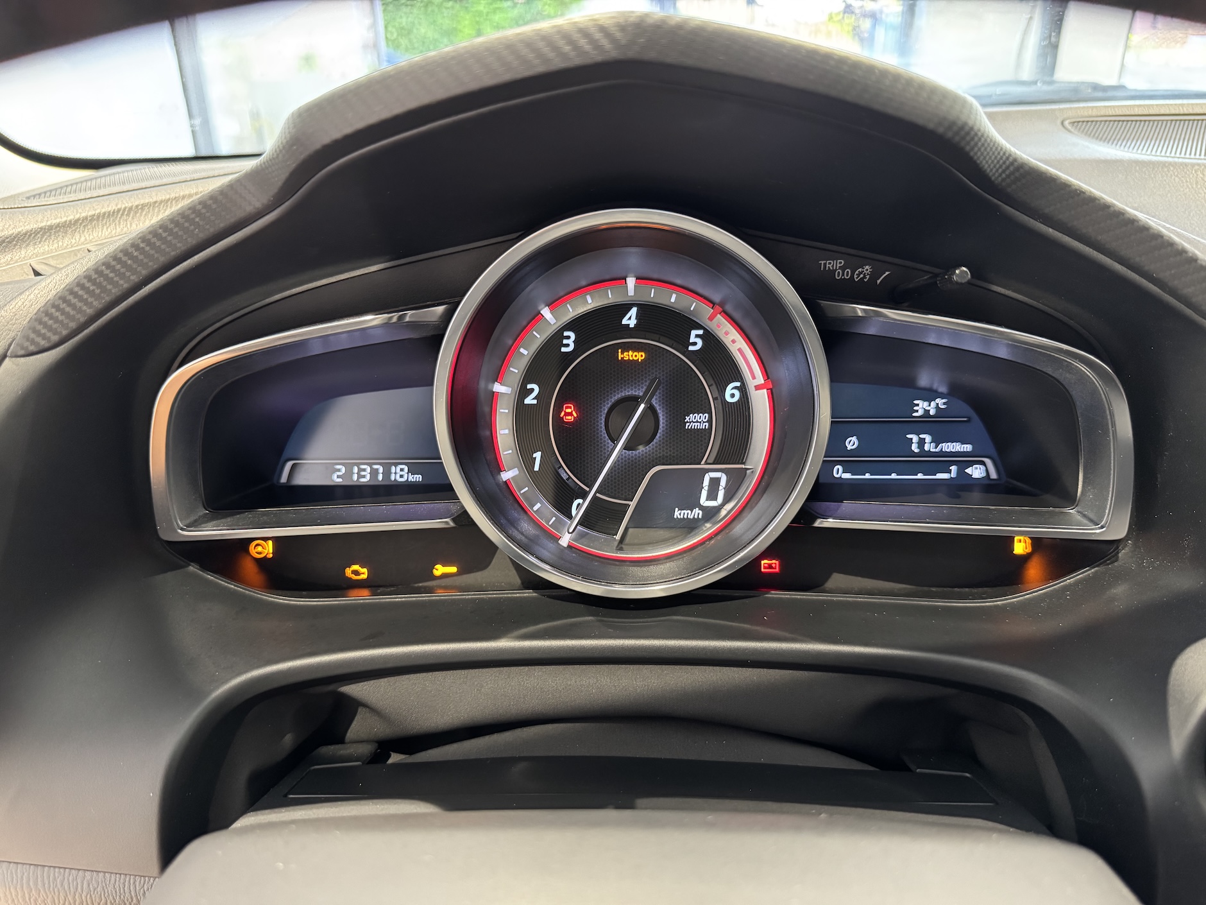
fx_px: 836
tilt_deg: -23.1
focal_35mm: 24
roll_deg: +1.3
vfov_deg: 56.8
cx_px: 603
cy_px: 452
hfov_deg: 71.6
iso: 800
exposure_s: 1/42
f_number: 1.78
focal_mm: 6.76
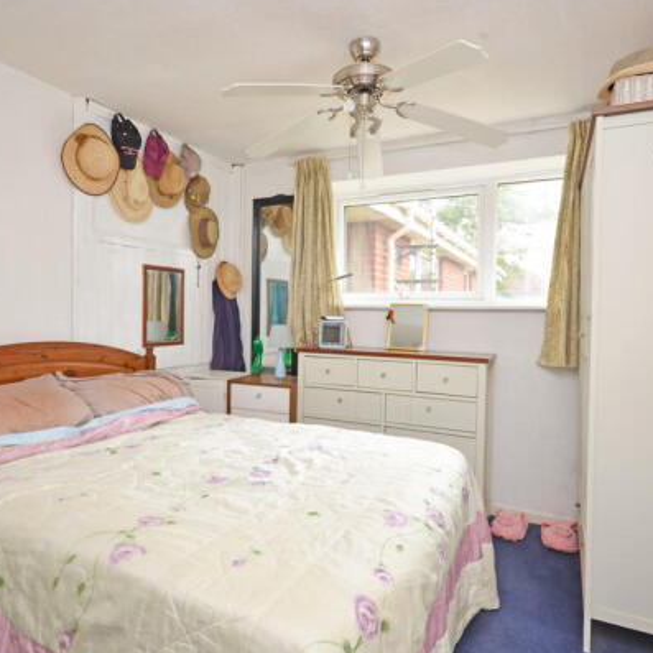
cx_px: 317
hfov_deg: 72.1
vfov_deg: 72.1
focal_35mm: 21
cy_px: 316
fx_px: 448
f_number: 5
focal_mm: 10
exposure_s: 1/100
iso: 200
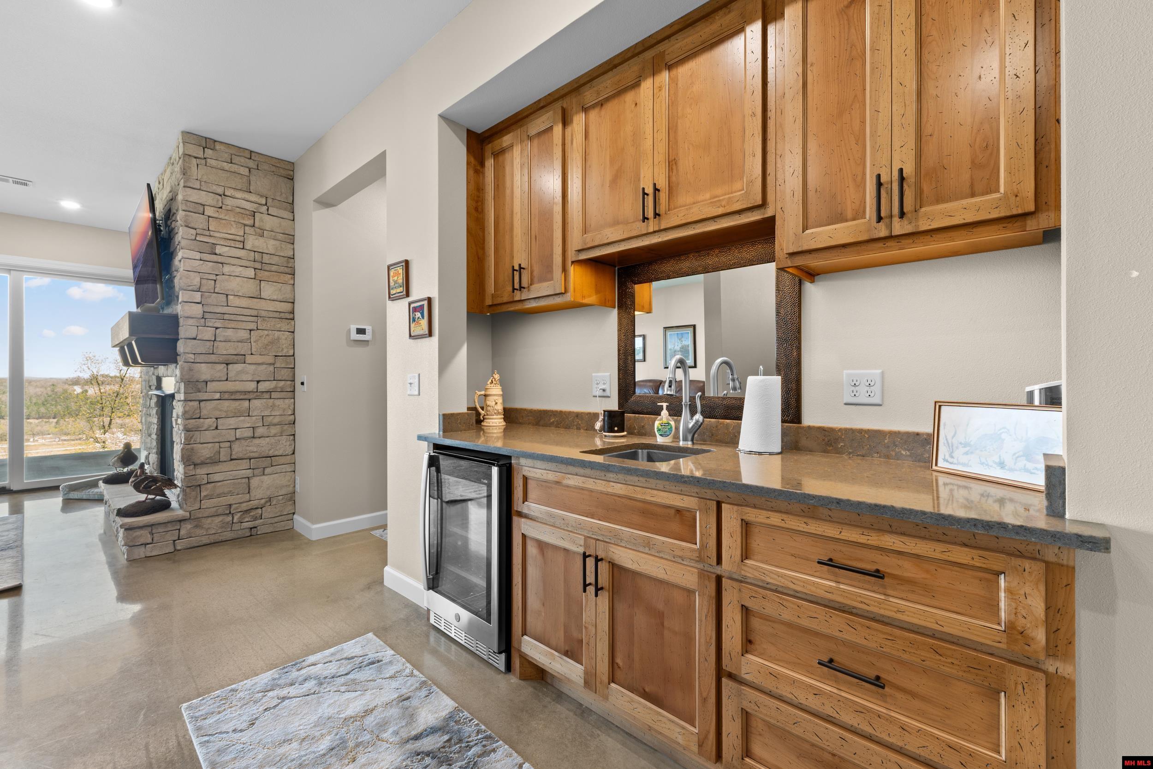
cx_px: 576
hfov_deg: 100.4
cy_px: 384
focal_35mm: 15
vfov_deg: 77.3
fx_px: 480
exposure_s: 1/1.25
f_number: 9
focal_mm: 10
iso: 200
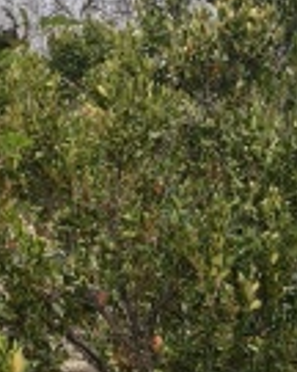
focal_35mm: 178
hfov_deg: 8.6
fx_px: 1956
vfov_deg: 10.3
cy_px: 660
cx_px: 286
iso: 72
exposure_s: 1/1289
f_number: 1.57
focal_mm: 5.6
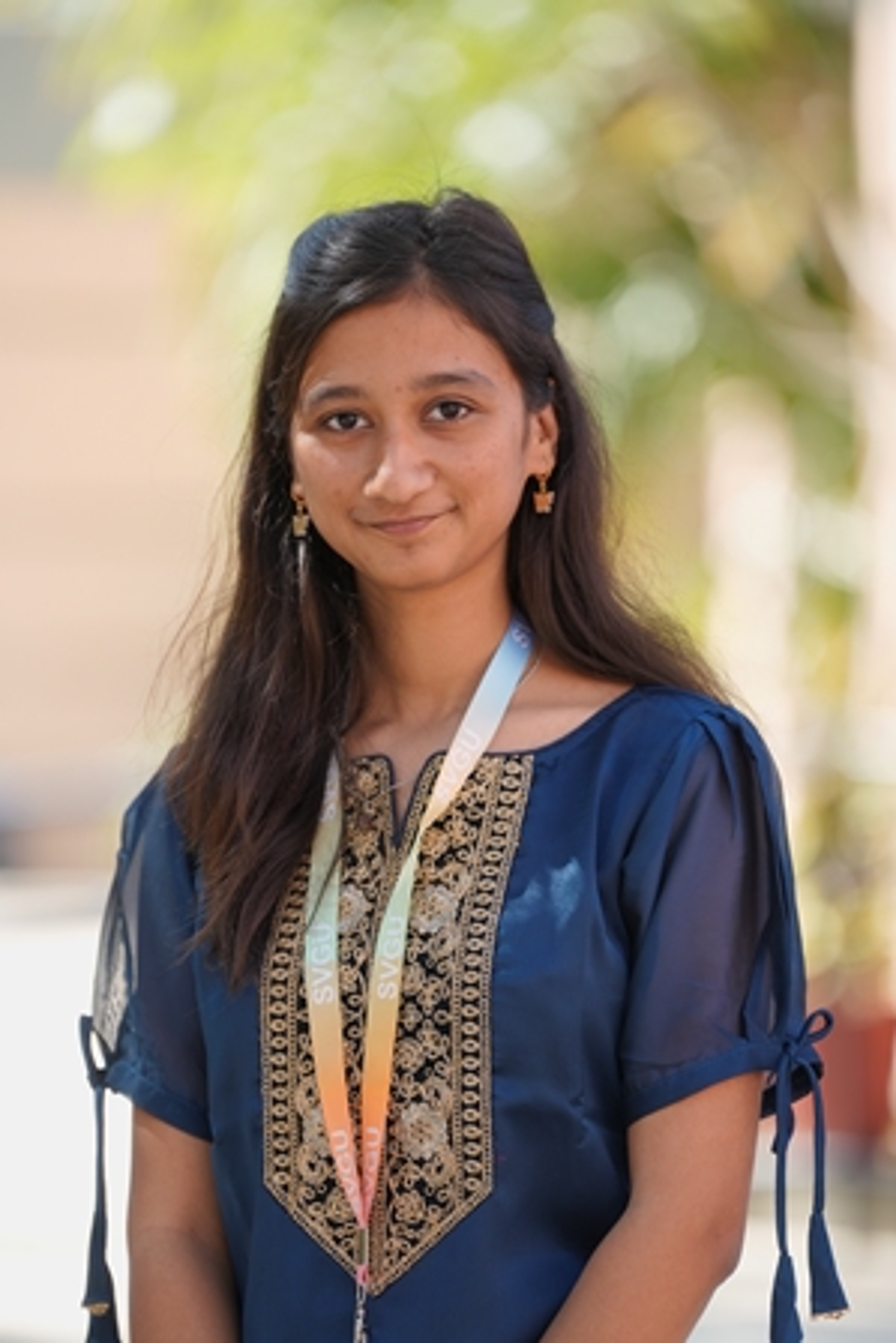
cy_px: 672
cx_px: 448
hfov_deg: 6.9
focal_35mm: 200
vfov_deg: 10.3
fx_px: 7460
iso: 320
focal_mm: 200
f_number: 2.8
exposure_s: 1/500
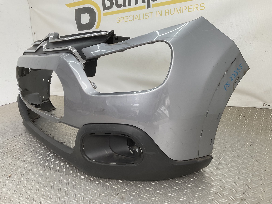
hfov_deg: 61.7
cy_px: 102
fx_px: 228
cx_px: 136
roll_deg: +5.2
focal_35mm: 29
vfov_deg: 48.2
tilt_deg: -16.4
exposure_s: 1/100
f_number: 1.8
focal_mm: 3
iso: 16
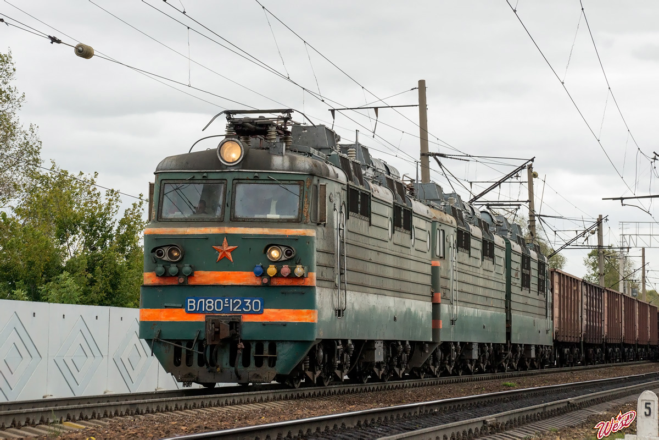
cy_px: 220
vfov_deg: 12.2
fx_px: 2059
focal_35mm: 112
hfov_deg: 18.2
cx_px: 330
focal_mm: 75
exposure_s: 1/640
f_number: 8
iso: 400
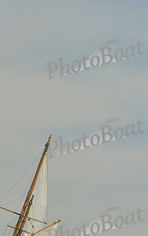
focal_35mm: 235
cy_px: 193
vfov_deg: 8.9
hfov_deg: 5.6
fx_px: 1517
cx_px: 2
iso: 200
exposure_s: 1/1250
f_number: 8
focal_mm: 110
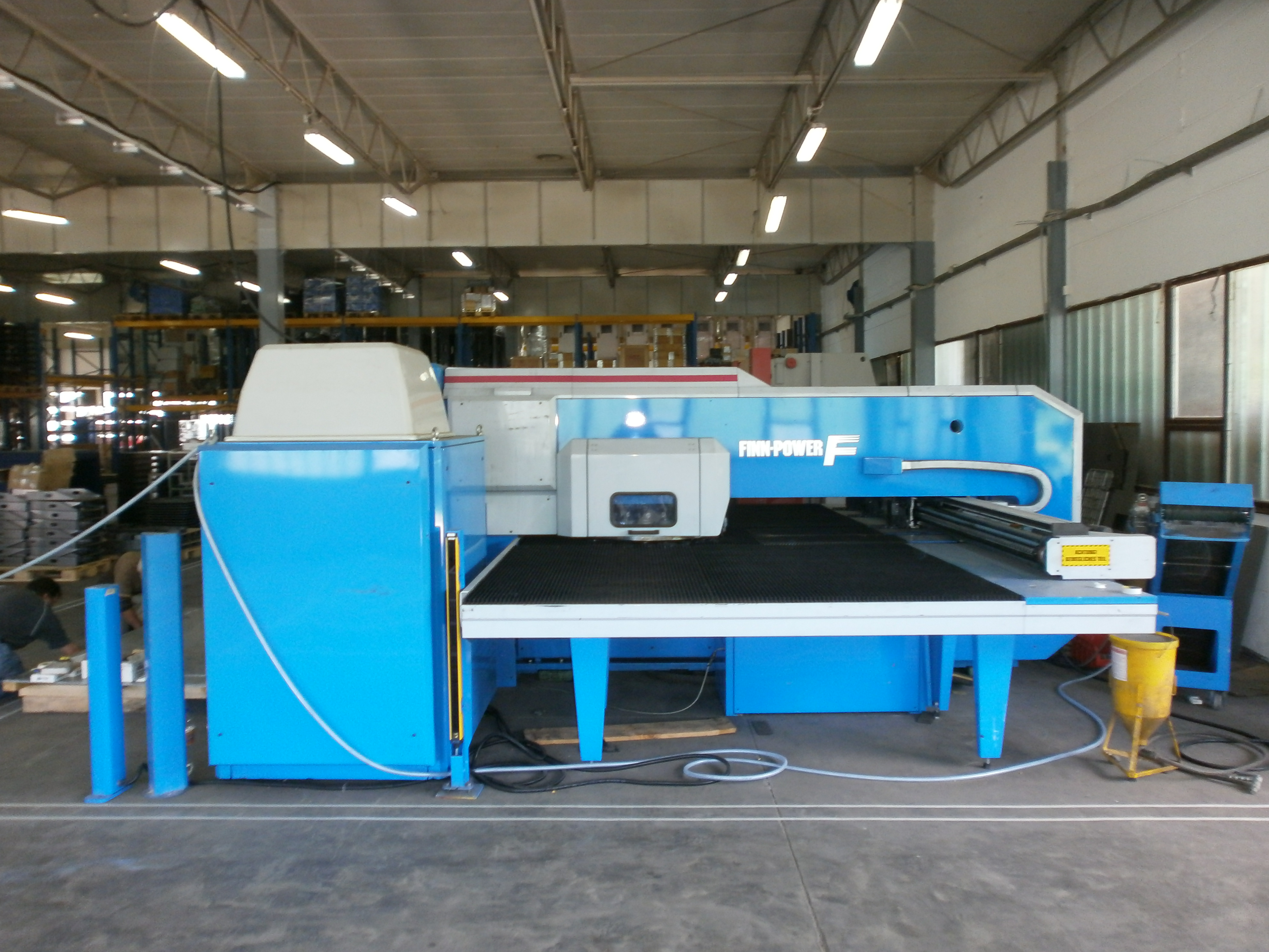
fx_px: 990
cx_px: 634
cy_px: 476
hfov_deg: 65.3
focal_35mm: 27
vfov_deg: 51.4
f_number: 2.9
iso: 160
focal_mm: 4.8
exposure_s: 1/30
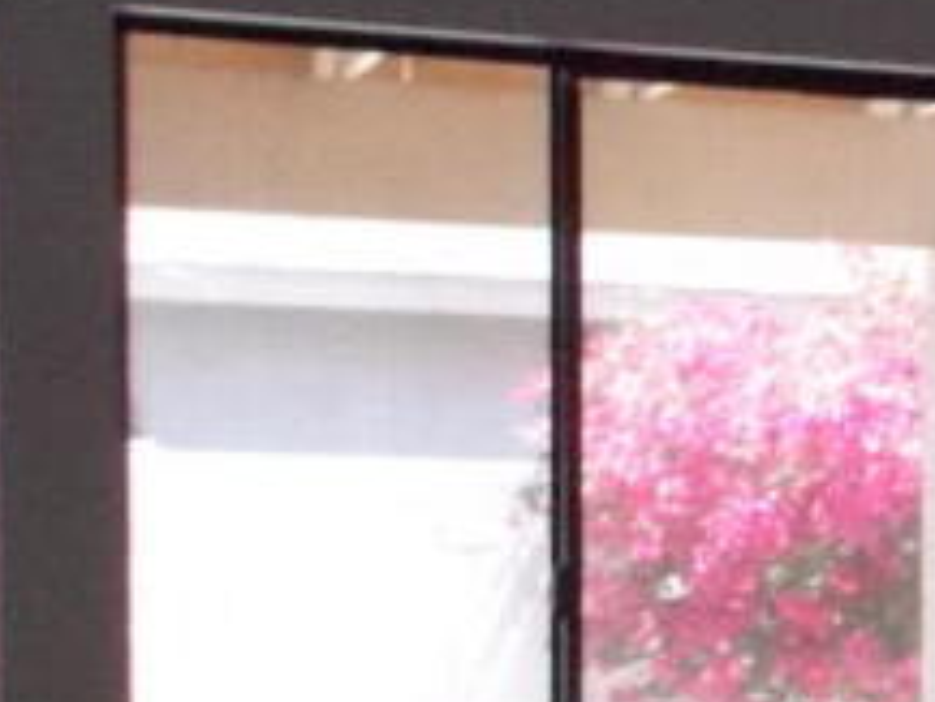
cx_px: 1603
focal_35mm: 137
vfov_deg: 10.7
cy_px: 728
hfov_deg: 13.2
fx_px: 3703
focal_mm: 4.1
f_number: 3.3
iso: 500
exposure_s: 1/125
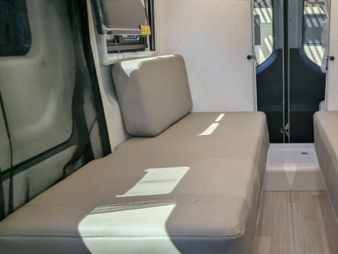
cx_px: 295
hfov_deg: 46.0
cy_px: 214
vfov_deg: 37.0
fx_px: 362
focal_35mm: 37
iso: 55
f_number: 2.2
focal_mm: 2.35
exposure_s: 1/215
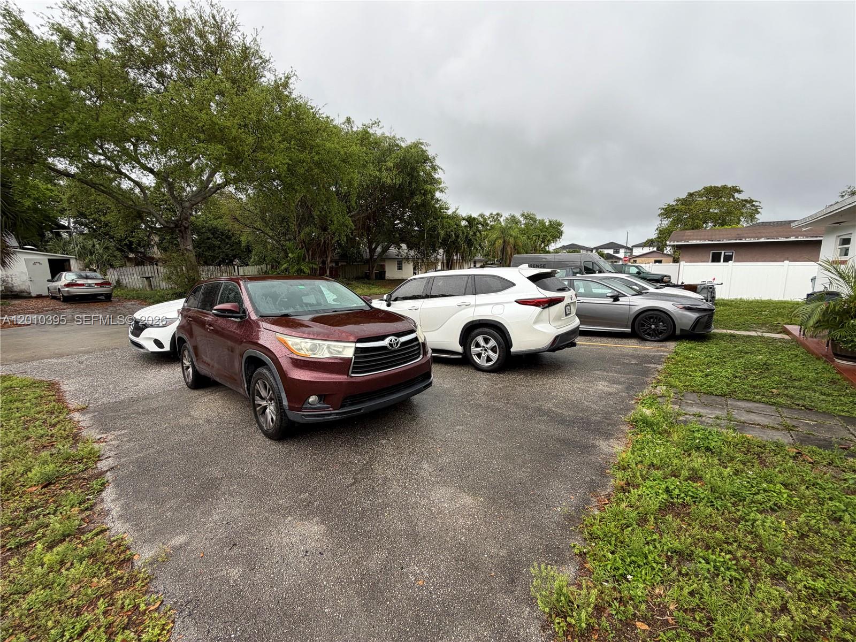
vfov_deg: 85.7
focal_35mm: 14
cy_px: 321
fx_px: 346
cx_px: 428
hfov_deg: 102.1
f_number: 2.2
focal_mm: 2.22
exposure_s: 1/173
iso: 40
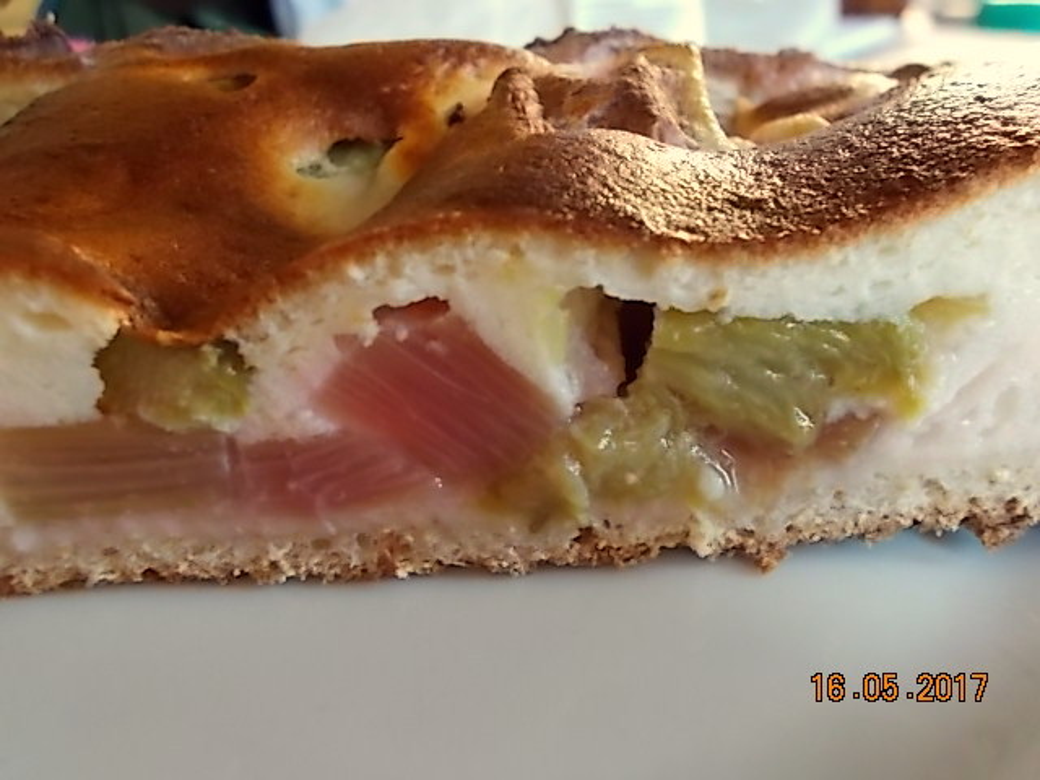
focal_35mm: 30
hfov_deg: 60.0
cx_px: 520
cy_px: 390
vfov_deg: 46.8
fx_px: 901
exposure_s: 1/10
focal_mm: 5.3
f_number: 3.4
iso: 200
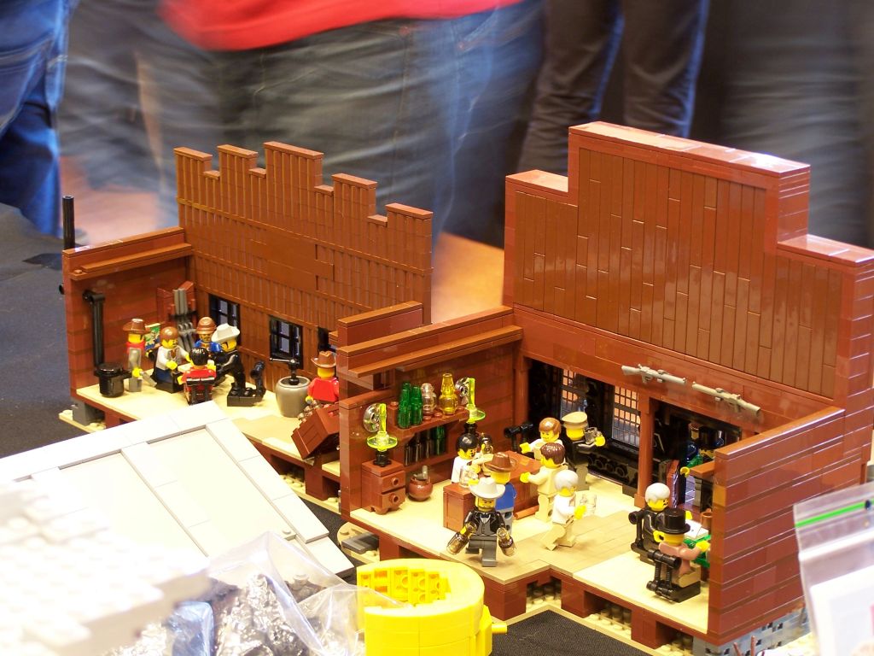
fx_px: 1894
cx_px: 437
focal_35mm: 75
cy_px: 328
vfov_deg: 19.6
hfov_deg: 26.0
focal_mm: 12.4
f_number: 3.2
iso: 80
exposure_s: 1/2
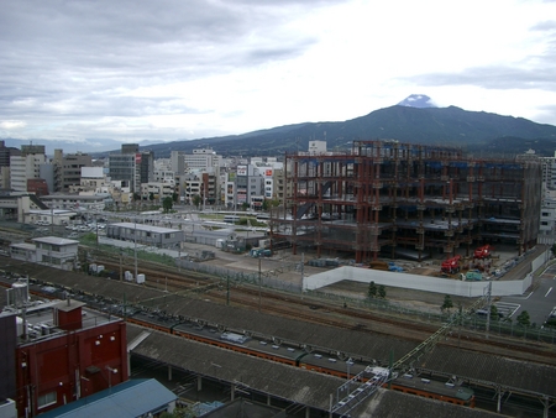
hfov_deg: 52.6
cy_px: 209
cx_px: 278
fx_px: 562
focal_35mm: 35
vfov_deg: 40.7
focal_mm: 5.8
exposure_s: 1/640
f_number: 2.6
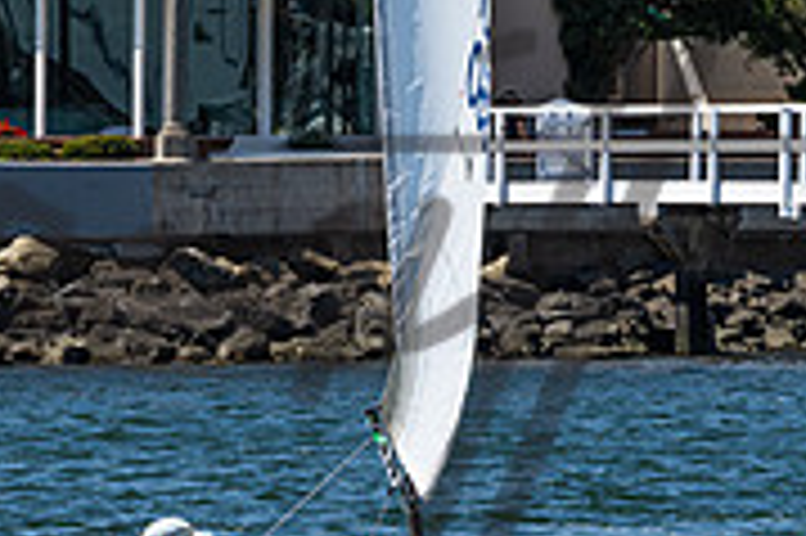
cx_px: 154
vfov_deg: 2.0
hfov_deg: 3.0
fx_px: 15434
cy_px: 244
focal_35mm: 690
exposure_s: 1/320
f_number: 16
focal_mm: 200
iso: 250
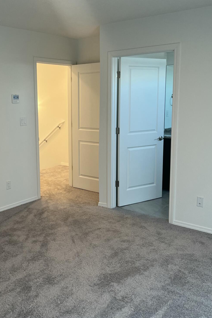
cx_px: 64
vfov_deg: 51.9
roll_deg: +1.4
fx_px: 327
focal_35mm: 37
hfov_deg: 35.4
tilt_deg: -9.7
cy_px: 147
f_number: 1.6
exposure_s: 1/120
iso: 125
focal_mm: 5.1
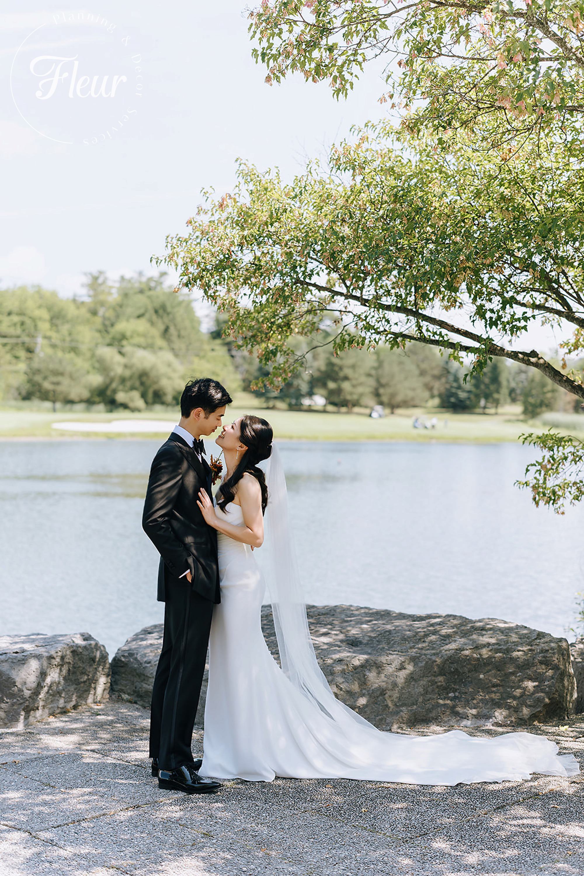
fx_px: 1216
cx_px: 292
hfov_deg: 27.0
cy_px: 438
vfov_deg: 39.6
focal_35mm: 50
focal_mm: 50
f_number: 2
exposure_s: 1/1250
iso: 100
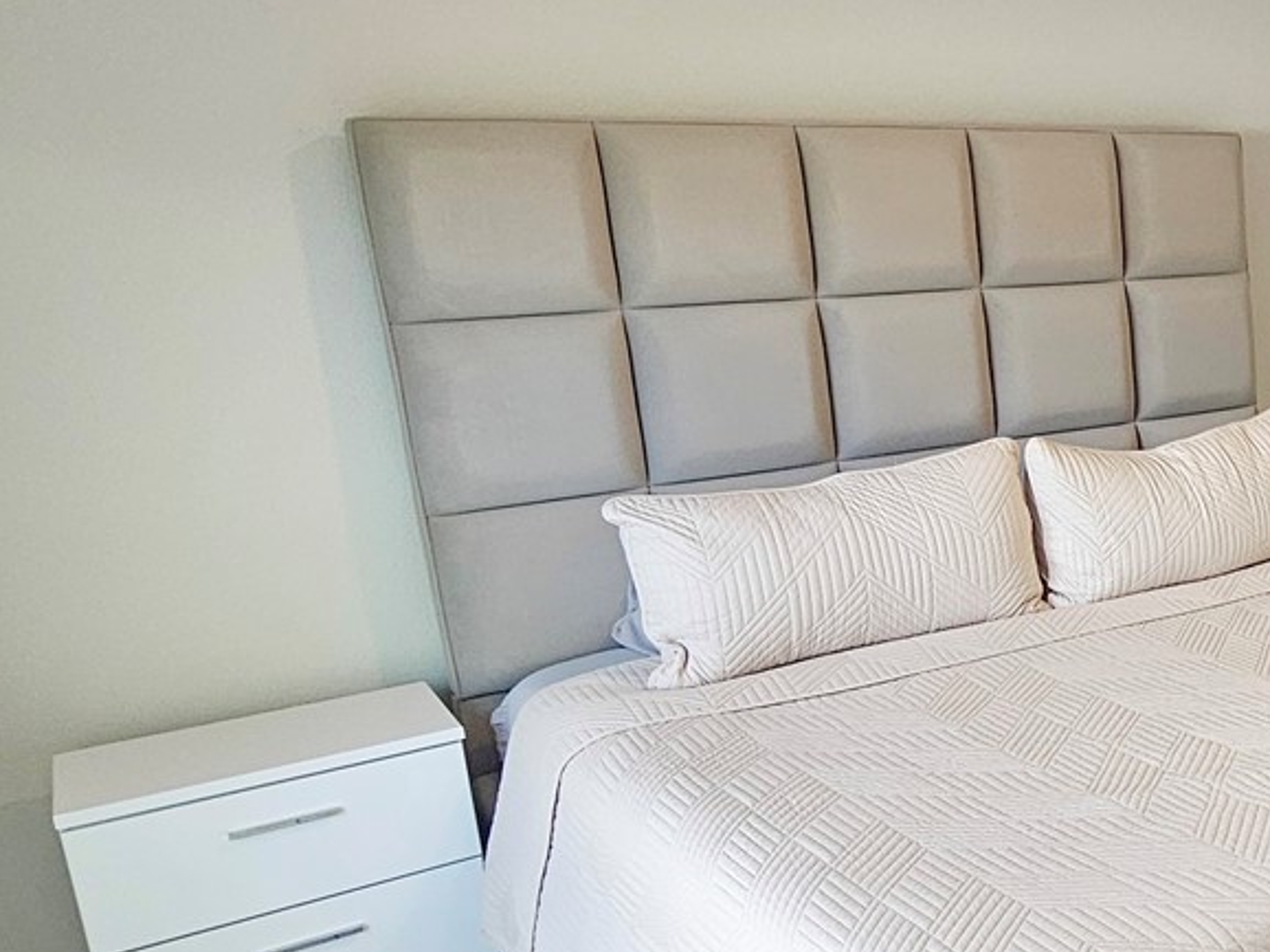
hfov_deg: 40.9
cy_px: 545
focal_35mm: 36
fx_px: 1320
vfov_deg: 39.5
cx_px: 1406
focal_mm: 2.2
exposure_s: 1/60
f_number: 2.2
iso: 100
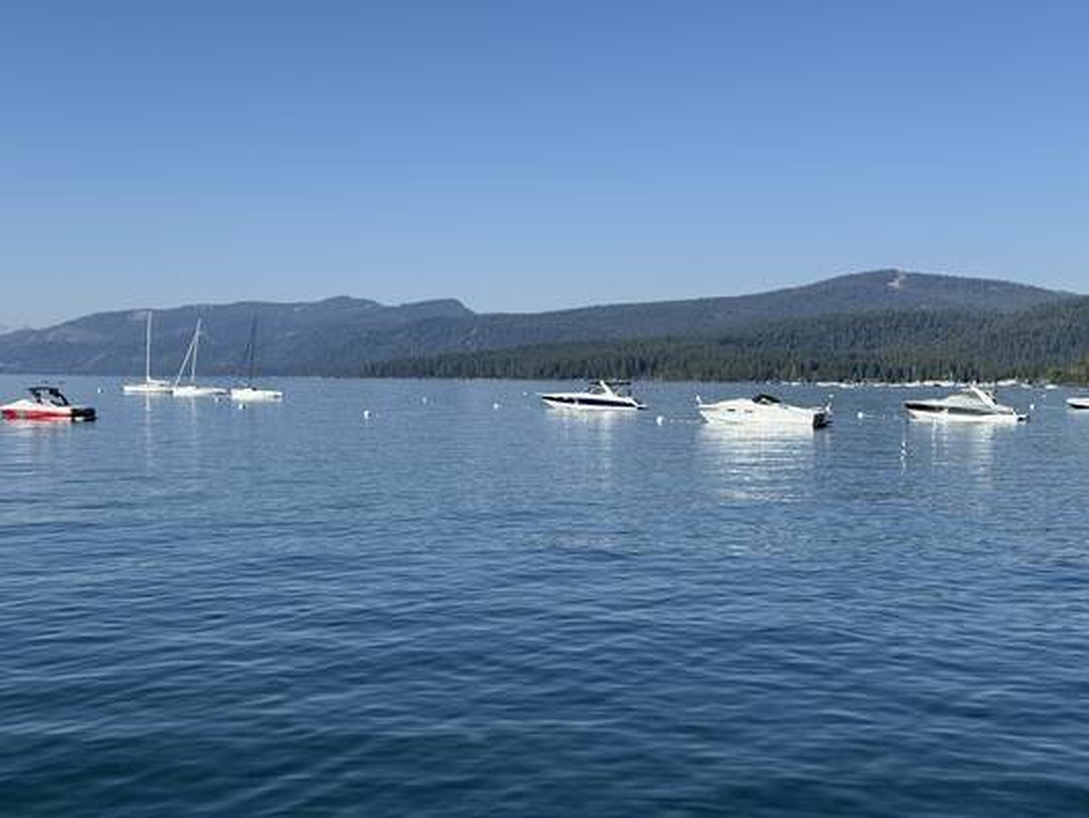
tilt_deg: -0.5
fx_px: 1510
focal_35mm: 48
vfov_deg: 30.3
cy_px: 409
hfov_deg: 39.6
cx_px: 544
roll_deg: -0.3
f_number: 1.78
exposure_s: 1/5208
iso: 64
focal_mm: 6.76
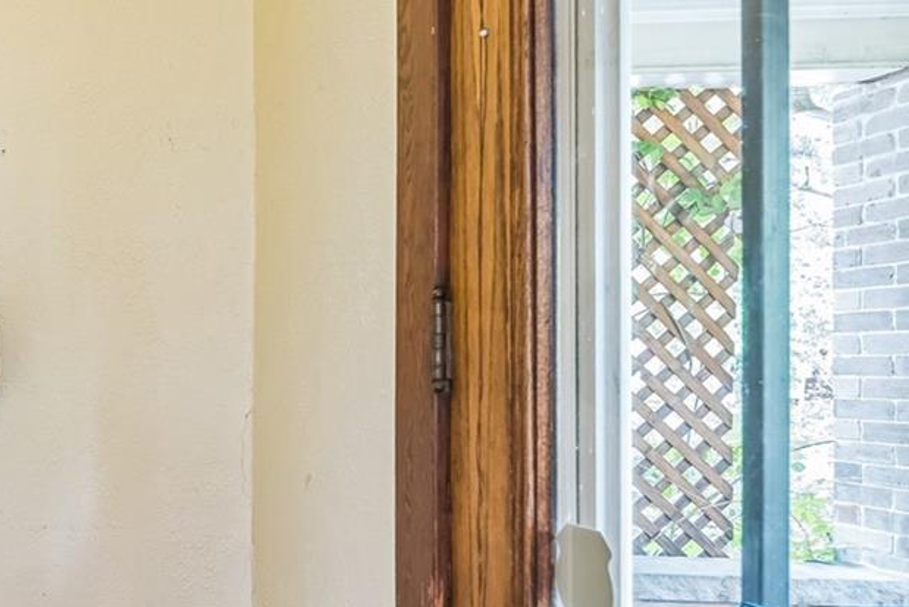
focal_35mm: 31
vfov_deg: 41.8
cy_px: 407
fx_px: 783
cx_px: -66
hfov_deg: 46.4
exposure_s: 1/5
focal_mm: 12
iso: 400
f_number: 7.1
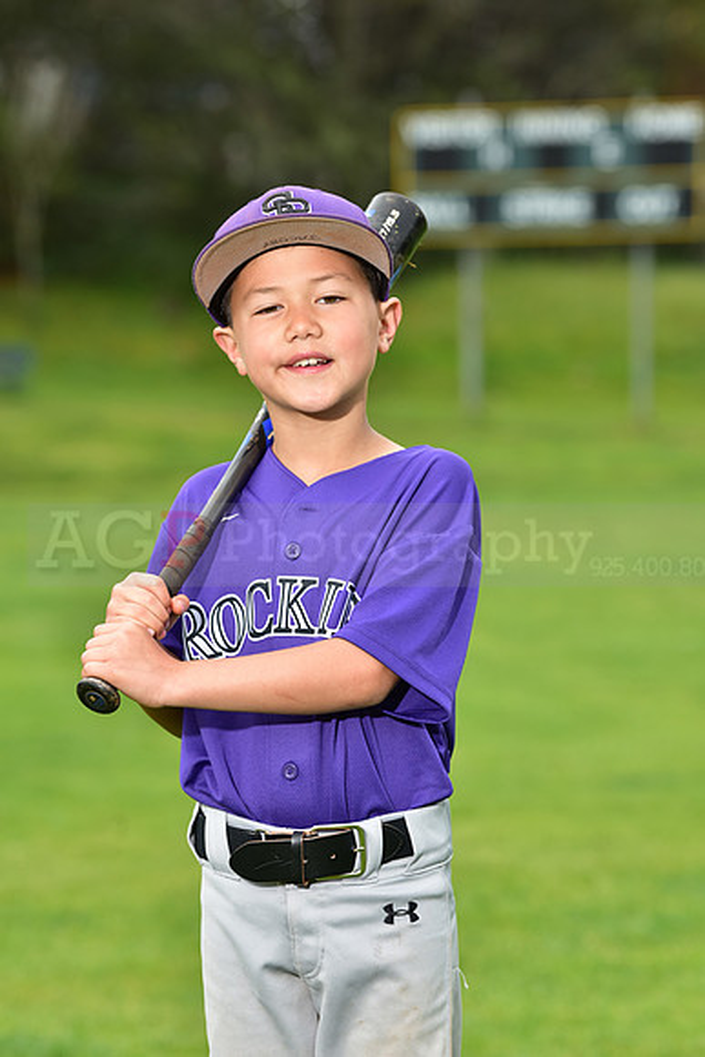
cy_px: 528
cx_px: 352
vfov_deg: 12.8
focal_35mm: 160
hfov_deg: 8.6
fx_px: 4697
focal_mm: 160
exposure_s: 1/250
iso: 400
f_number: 5.6
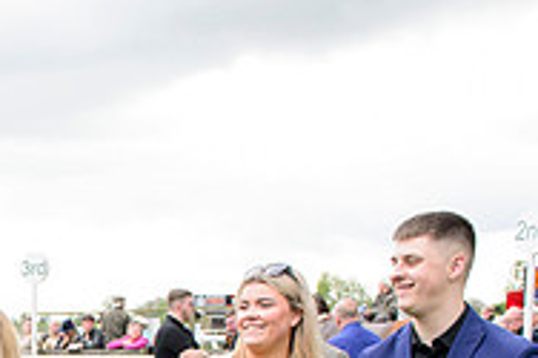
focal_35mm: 74
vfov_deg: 16.7
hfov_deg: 24.6
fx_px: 1105
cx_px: -117
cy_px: 536
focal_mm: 24
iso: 500
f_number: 7.1
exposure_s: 1/160
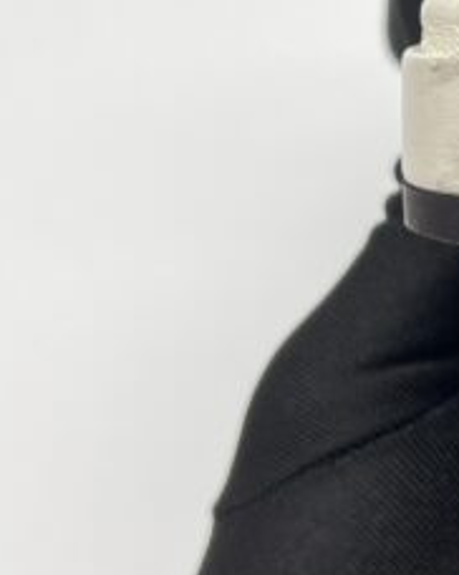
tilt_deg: -43.8
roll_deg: +2.6
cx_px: 739
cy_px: 159
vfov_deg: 16.8
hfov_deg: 12.6
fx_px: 1938
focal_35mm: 114
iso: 32
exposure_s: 1/133
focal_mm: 5.7
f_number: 1.5
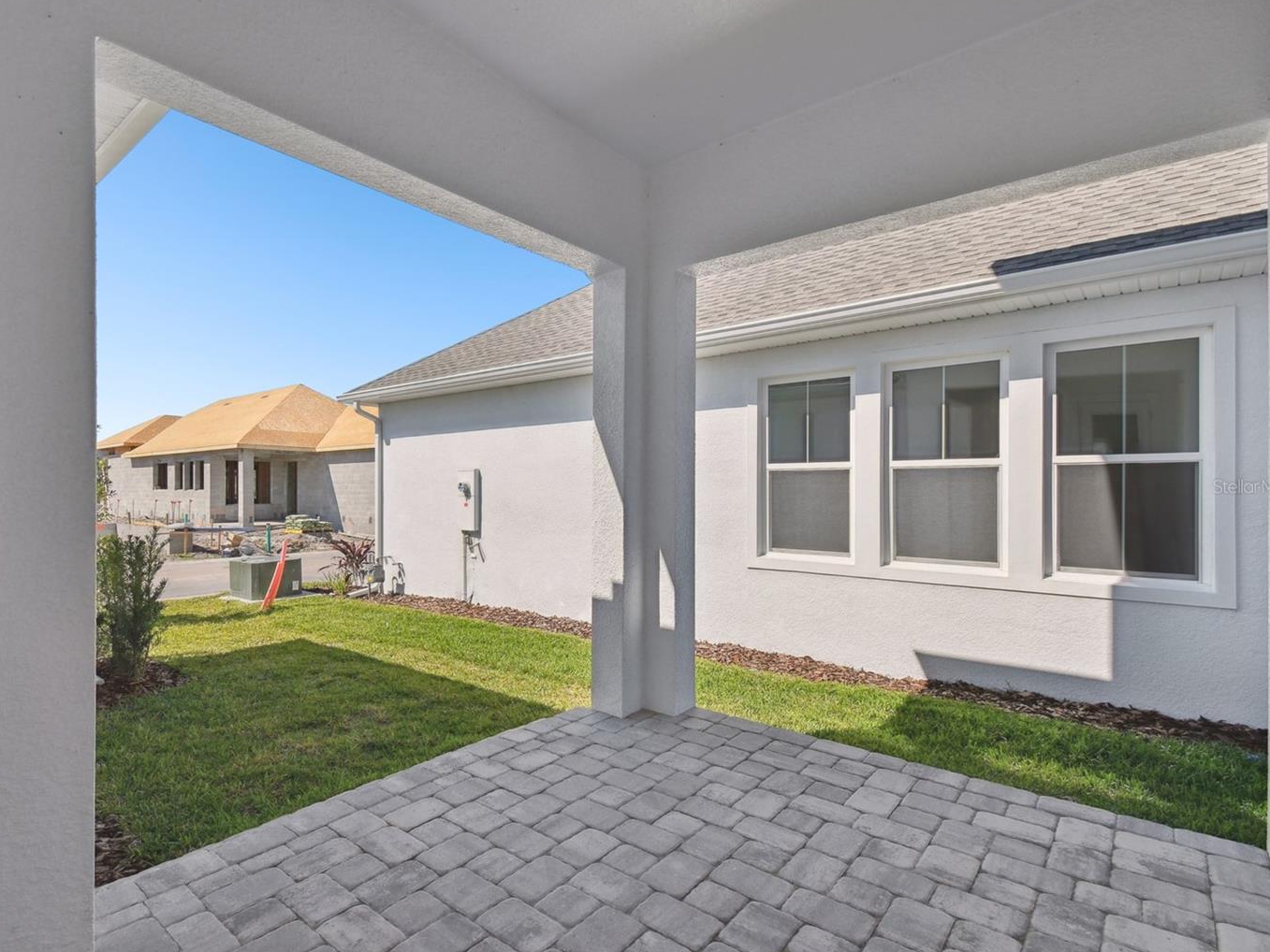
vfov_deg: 74.7
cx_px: 547
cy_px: 486
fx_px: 624
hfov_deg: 90.5
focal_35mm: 17
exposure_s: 1/640
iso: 100
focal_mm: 10
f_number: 7.1
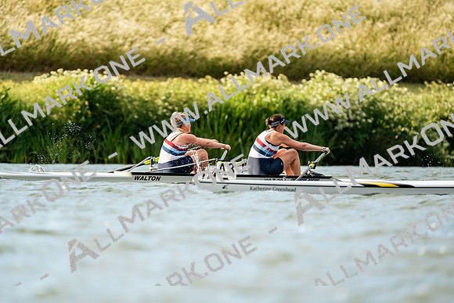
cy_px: 152
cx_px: 227
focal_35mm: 600
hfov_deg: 3.4
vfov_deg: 2.3
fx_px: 7568
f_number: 6.3
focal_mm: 600
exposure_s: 1/2000
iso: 400
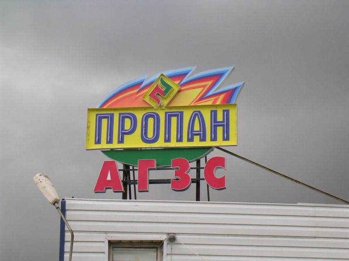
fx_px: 1159
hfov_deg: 17.1
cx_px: 174
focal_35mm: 115
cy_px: 130
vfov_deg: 12.9
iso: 71
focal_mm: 17.4
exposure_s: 1/254
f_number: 4.9
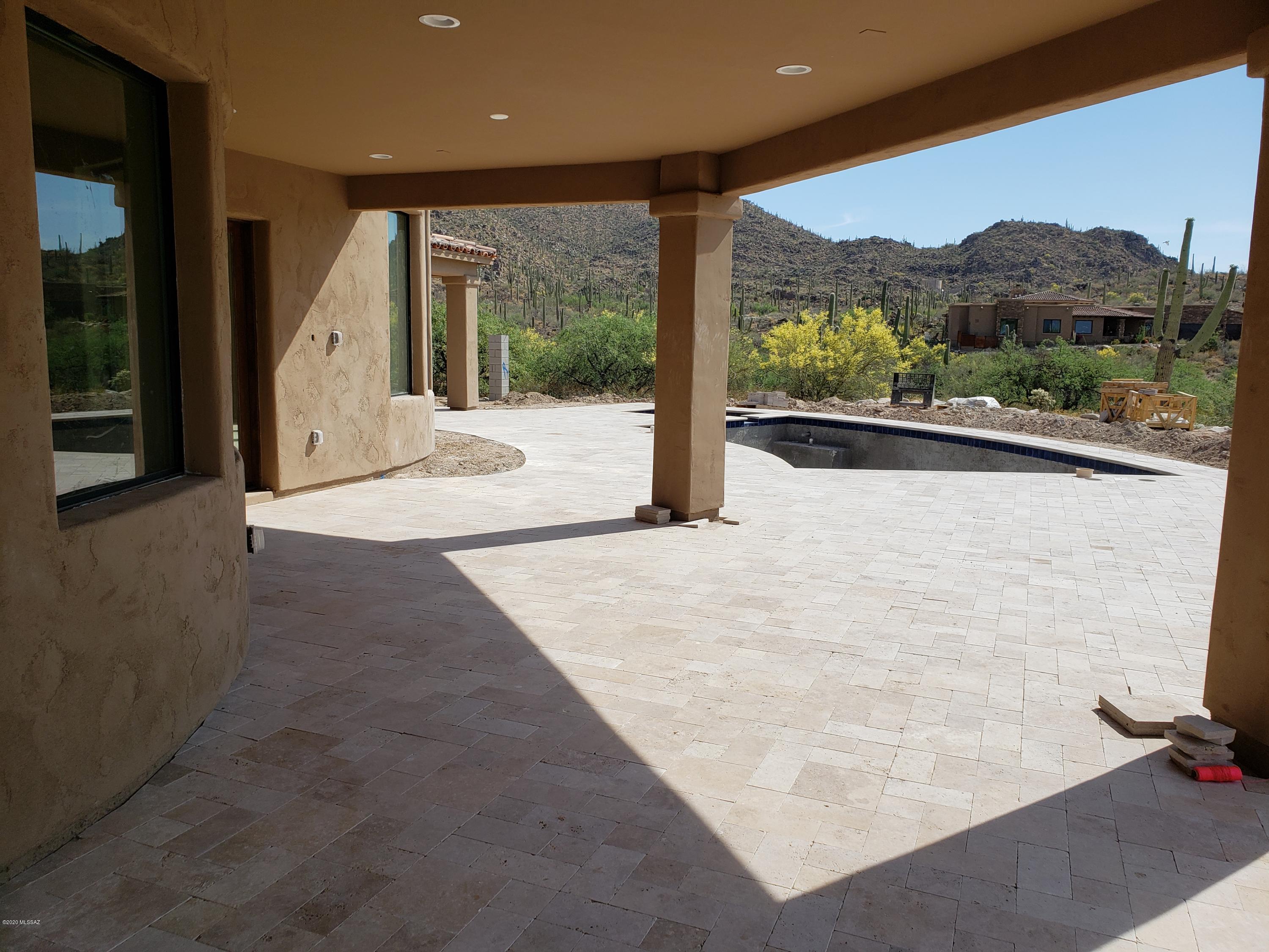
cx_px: 634
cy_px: 476
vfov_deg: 53.1
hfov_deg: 67.3
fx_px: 953
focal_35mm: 26
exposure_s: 1/1930
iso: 50
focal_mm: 4.3
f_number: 2.4
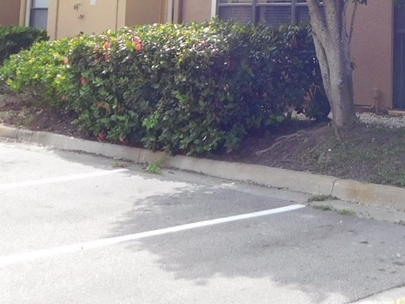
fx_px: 913
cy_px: -149
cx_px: 353
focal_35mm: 78
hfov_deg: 24.4
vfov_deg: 17.1
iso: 125
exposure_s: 1/640
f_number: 3
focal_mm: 4
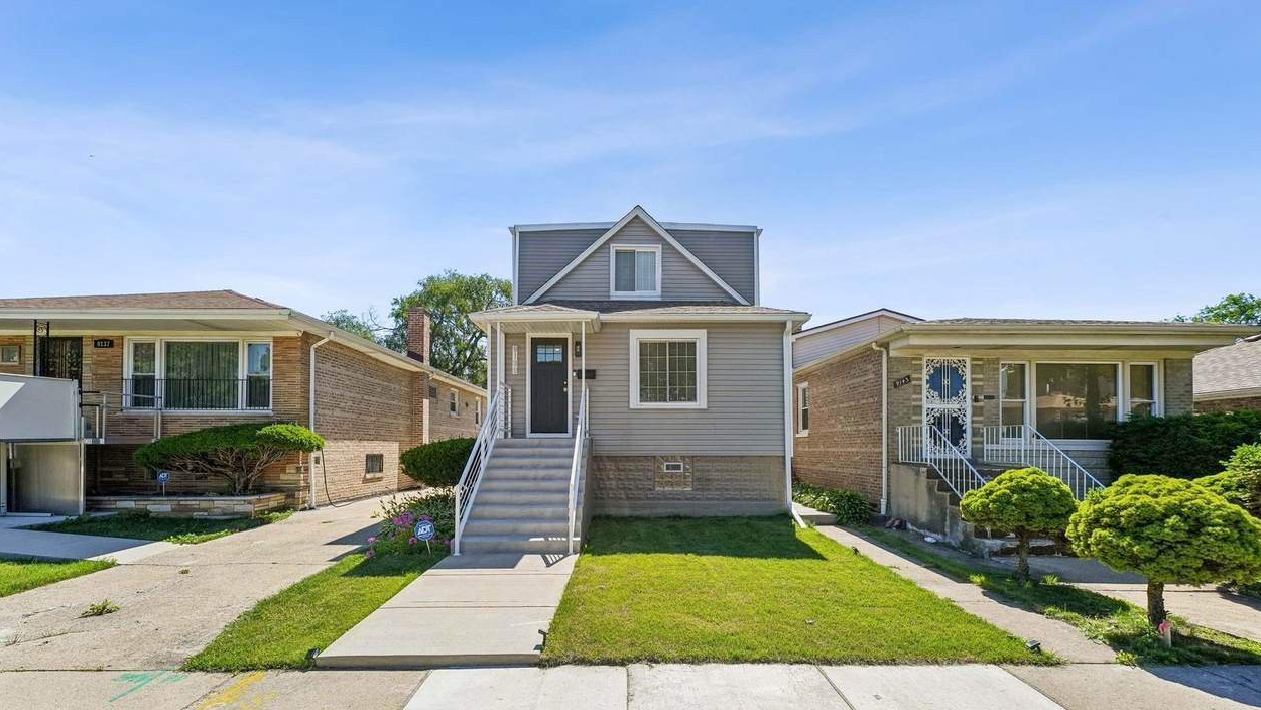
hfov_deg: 100.6
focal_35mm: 16
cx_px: 627
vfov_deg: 67.8
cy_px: 414
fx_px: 523
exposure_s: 1/1250
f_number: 8
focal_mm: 14.6
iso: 400
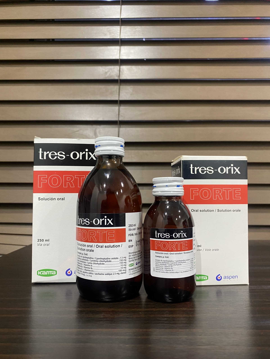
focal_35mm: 26
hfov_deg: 53.1
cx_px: 135
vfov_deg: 67.3
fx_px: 270
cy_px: 180
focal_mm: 4.25
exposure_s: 1/50
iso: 160
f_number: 1.8
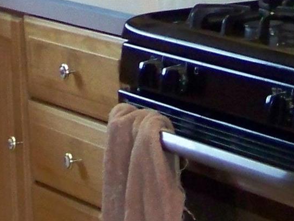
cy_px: -185
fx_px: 1733
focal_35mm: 204
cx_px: 215
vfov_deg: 7.1
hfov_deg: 9.7
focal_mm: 5.85
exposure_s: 1/30
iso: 200
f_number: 2.8
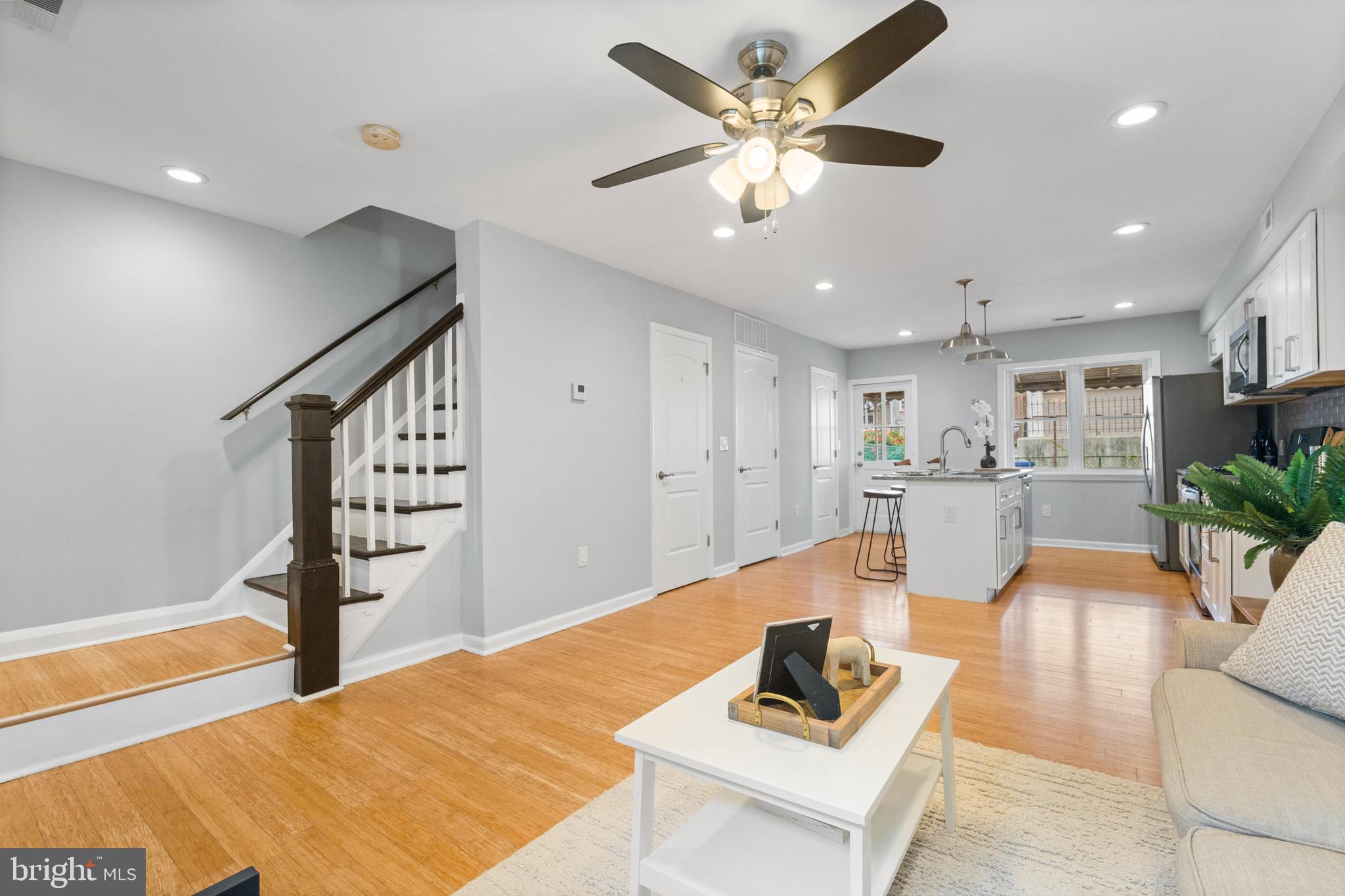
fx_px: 598
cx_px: 672
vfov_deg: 73.7
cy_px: 448
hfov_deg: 96.7
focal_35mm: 16
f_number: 8
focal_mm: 16
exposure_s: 1/20
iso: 1250
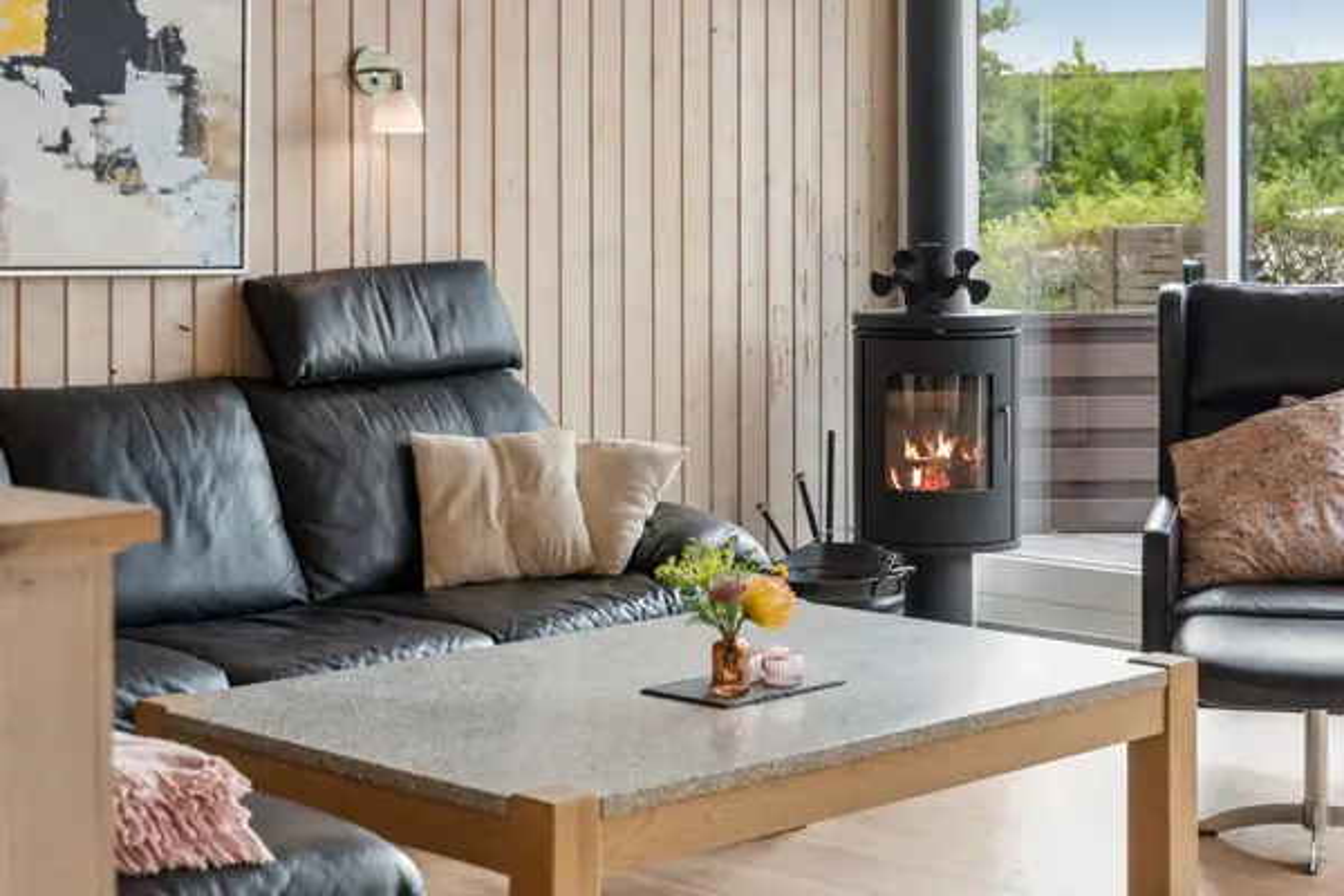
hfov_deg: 30.5
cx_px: 672
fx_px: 2464
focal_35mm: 66
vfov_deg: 20.6
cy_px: 448
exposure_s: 1/15
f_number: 4.5
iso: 200
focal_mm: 44
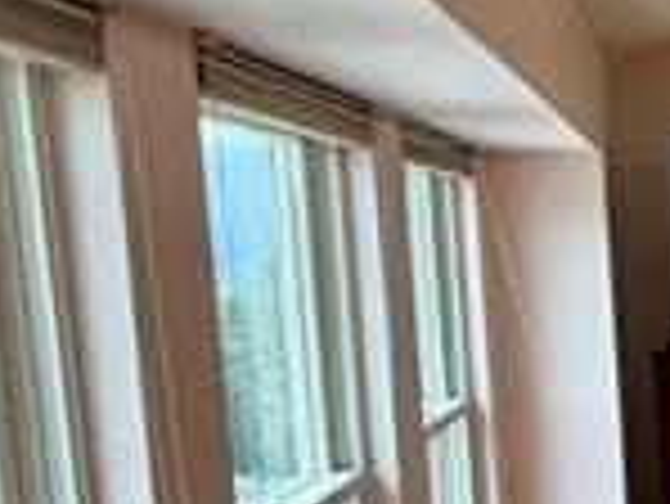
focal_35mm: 60
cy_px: 385
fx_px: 1162
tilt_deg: -7.2
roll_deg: -0.2
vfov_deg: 24.2
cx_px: 1277
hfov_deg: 20.1
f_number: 2.2
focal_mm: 2.22
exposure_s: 1/120
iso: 200
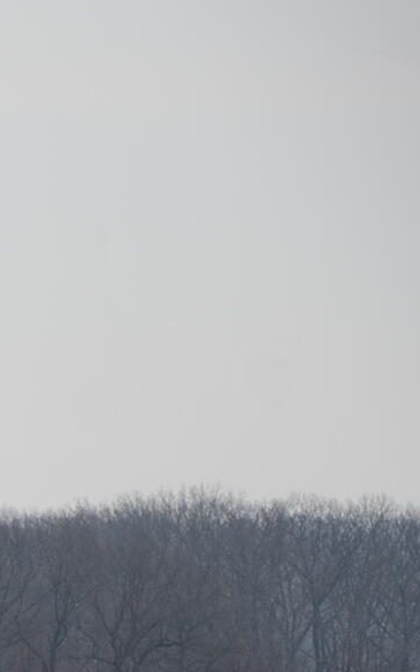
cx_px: -937
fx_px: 10604
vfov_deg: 3.6
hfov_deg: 2.2
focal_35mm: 579
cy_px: 823
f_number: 5.6
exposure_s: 1/500
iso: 100
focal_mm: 90
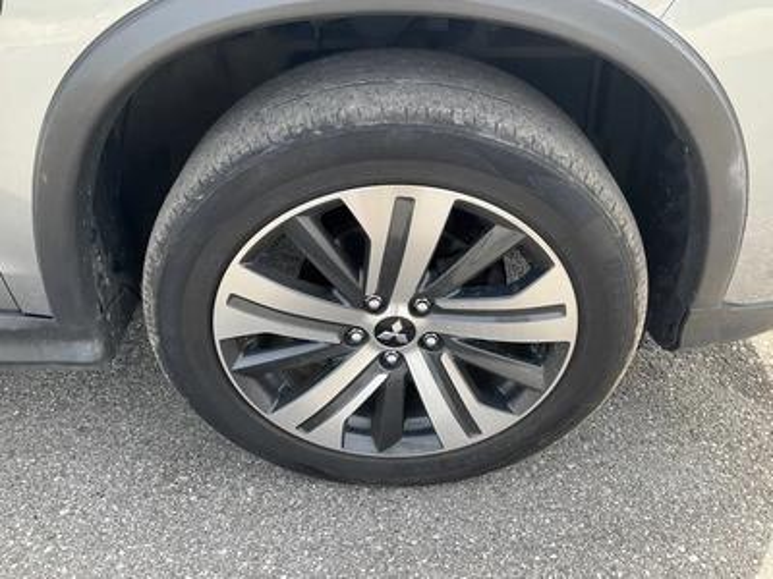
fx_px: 648
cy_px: 290
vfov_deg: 48.2
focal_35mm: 29
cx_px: 386
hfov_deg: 61.7
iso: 20
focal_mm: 3
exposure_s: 1/187
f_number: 1.8
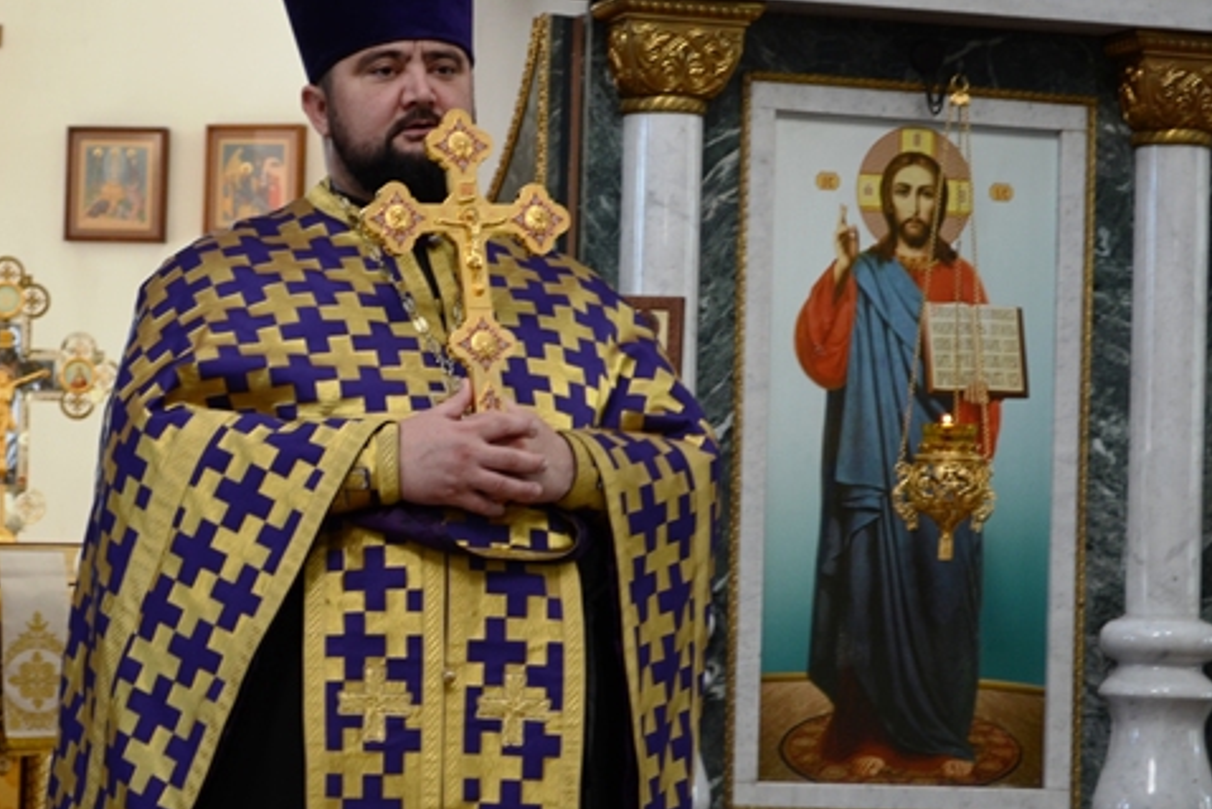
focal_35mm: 138
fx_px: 4642
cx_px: 370
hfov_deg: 14.8
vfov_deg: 10.0
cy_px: 477
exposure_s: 1/30
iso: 360
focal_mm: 55
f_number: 5.6
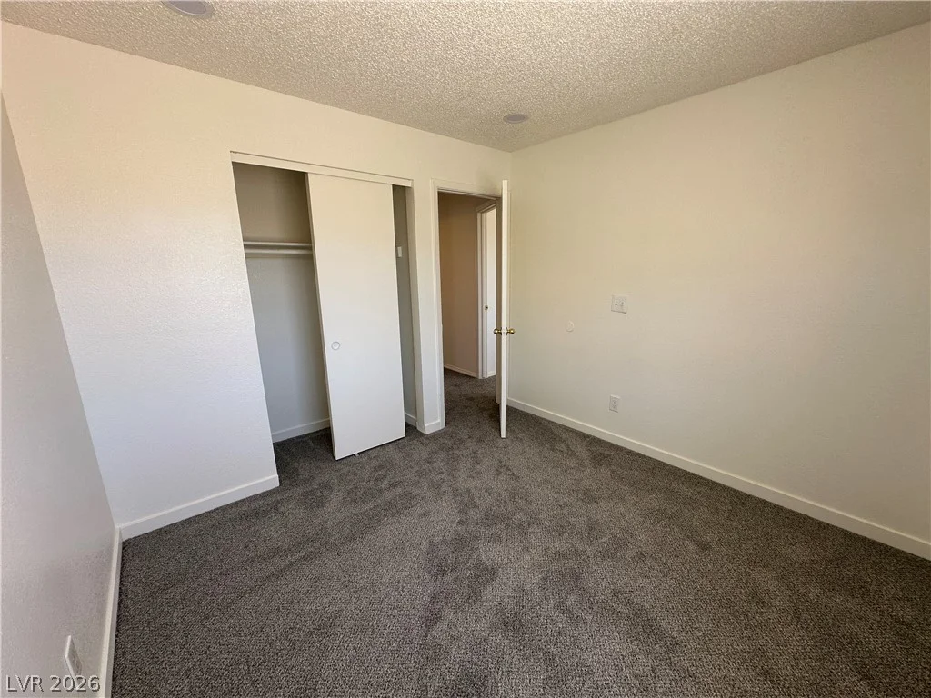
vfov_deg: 85.7
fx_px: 377
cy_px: 349
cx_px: 466
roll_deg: +1.0
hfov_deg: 102.1
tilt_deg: -12.1
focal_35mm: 14
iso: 80
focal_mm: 2.22
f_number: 2.2
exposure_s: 1/99
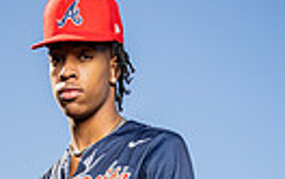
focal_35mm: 104
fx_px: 809
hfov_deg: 19.9
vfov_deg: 10.7
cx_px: 89
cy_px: 440
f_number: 8
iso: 125
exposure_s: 1/250
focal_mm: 30
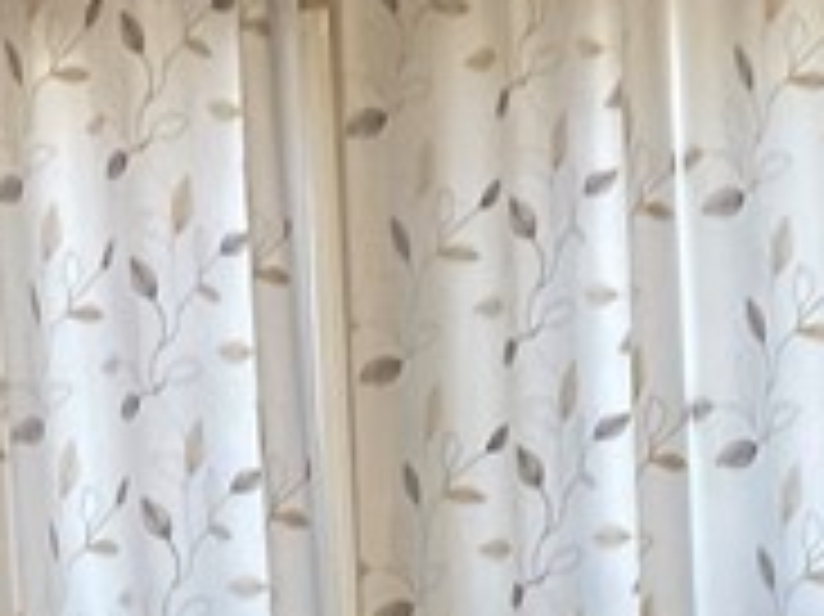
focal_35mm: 162
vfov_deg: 8.7
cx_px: 257
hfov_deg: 12.2
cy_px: 1151
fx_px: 3854
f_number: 1.8
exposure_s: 1/40
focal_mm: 3
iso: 200
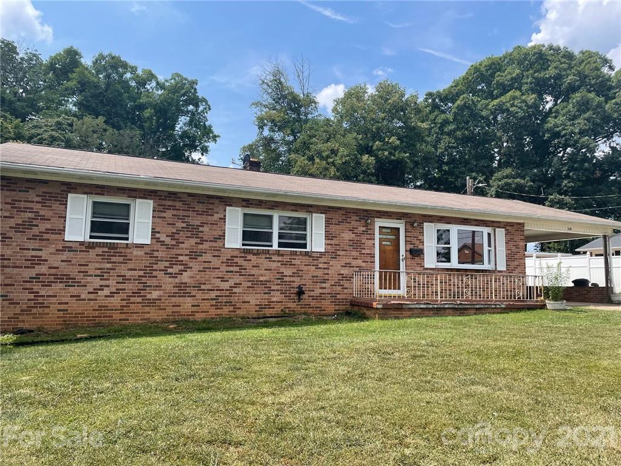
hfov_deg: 67.3
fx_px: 466
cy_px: 233
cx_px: 310
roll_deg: -0.4
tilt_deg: +6.5
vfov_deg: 53.1
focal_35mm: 26
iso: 32
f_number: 1.6
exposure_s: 1/2398
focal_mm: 4.2
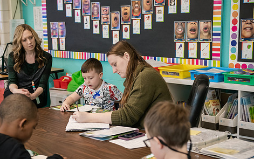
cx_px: 103
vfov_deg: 18.9
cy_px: 101
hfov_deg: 29.7
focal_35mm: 69
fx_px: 478
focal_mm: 55
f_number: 3.2
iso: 1600
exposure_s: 1/200
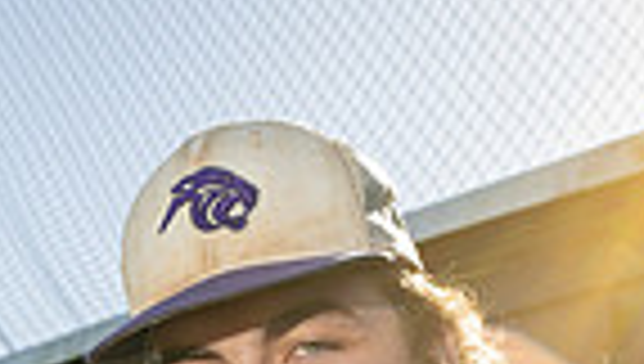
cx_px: 198
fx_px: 1967
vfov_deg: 9.4
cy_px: 890
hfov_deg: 18.5
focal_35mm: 115
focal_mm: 35
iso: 80
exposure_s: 1/250
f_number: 5.6
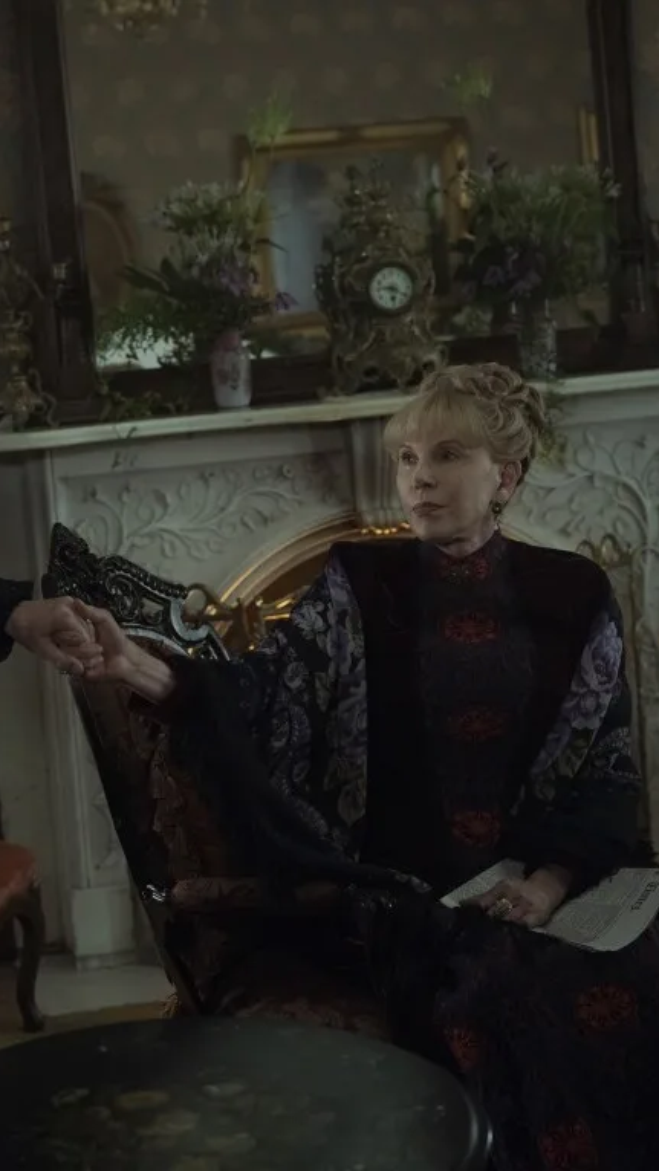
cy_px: 586
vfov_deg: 31.4
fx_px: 2081
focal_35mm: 67
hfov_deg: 17.8
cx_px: 92
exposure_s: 1/100
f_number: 4
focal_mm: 58.6
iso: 8000
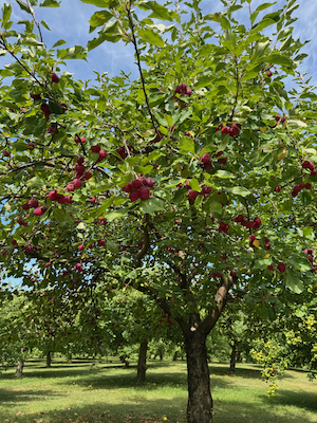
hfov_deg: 56.8
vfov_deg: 71.6
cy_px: 212
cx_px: 158
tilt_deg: +19.3
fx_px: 293
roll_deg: -1.1
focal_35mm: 24
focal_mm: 6.76
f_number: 1.78
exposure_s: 1/1026
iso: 80
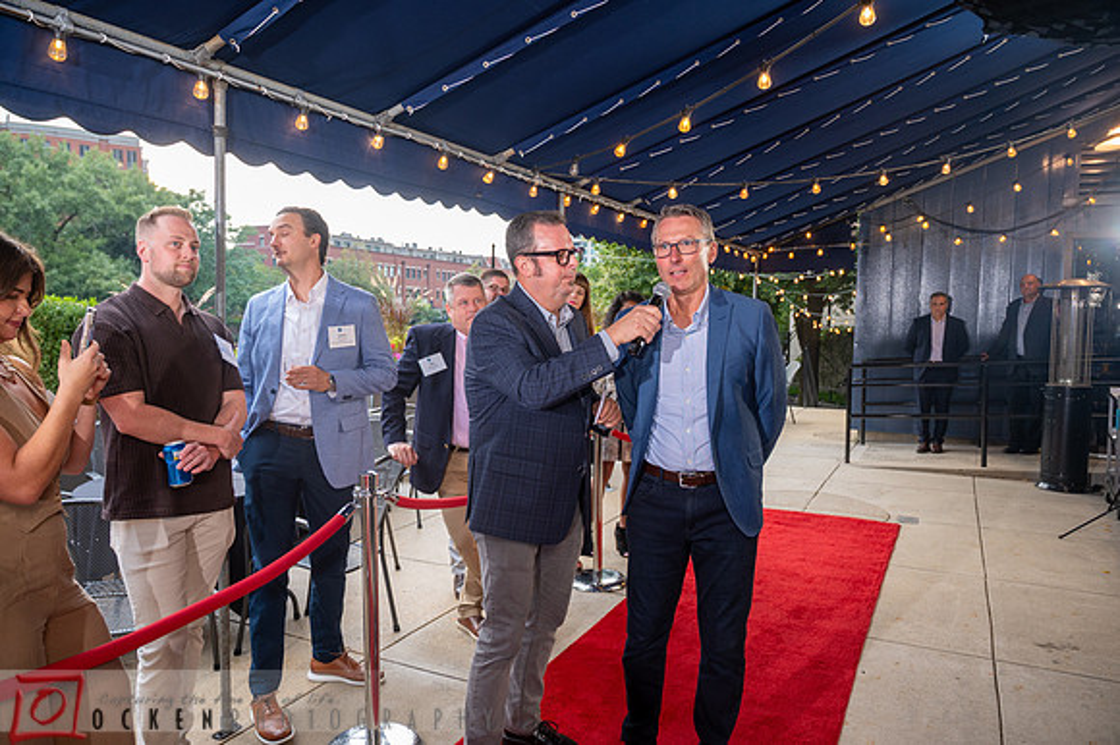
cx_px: 560
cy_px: 372
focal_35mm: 26
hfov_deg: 68.6
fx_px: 821
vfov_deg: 48.8
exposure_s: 1/125
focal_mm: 25
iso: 800
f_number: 4
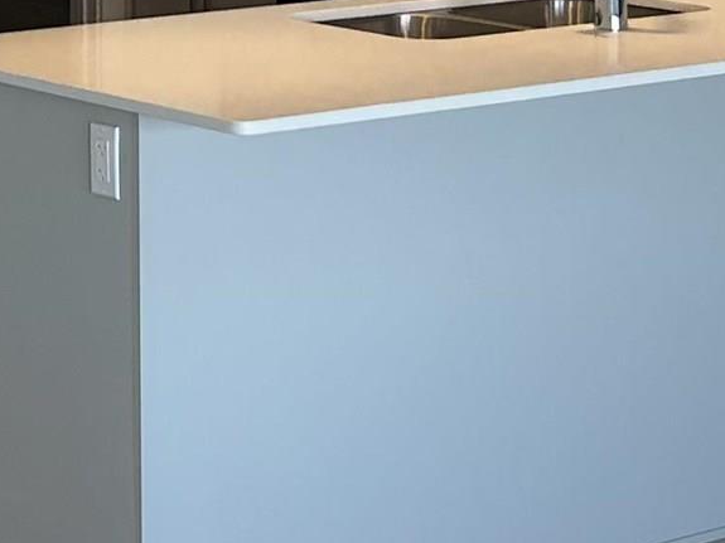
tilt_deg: -3.1
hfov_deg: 13.9
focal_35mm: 139
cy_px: -199
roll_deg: -0.2
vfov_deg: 10.4
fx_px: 2911
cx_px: -90
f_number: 1.5
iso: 64
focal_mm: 5.7
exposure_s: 1/120
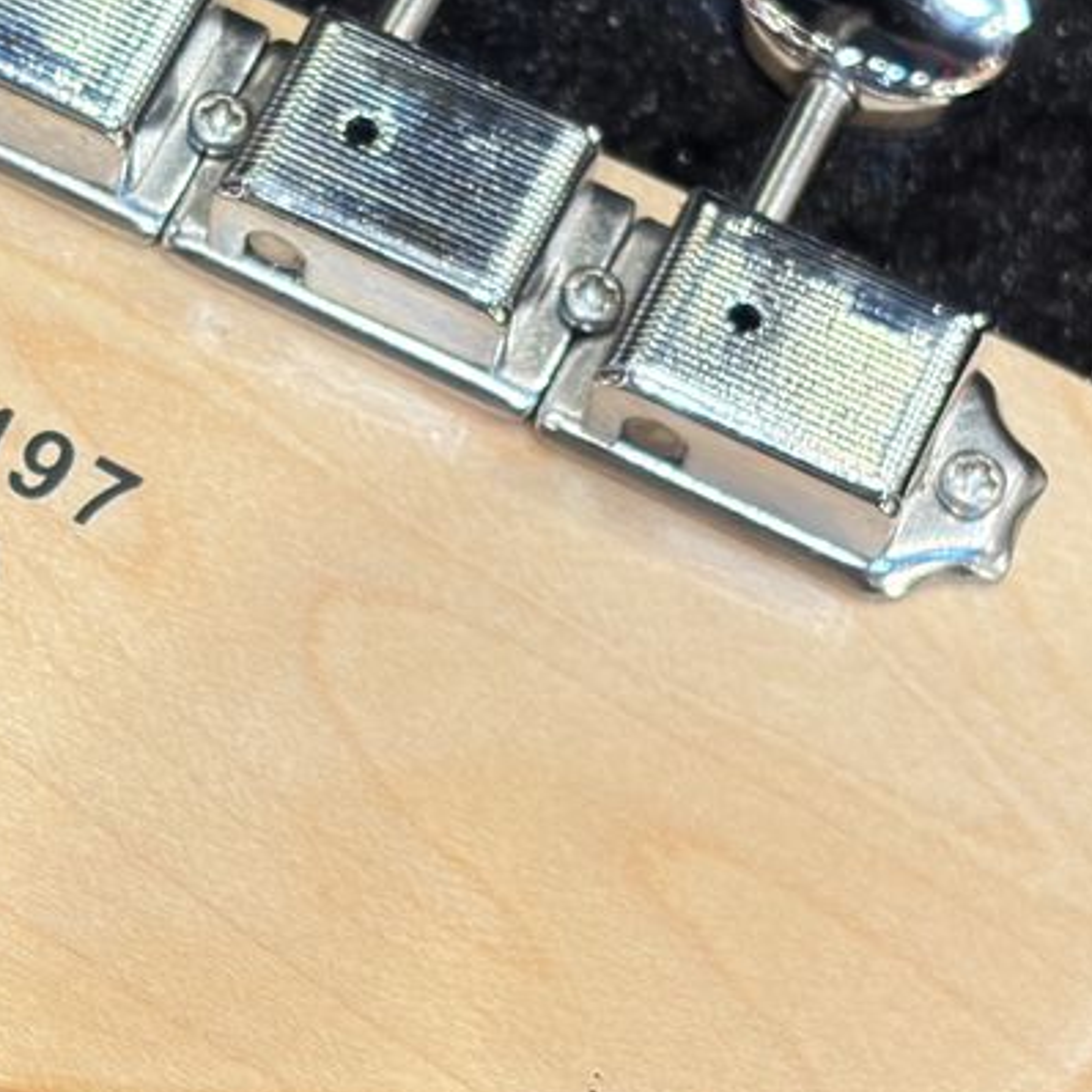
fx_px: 5282
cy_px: 167
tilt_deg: -65.1
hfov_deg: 11.7
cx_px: 55
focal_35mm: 148
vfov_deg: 11.7
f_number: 1.6
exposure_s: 1/60
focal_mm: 5.96
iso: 100
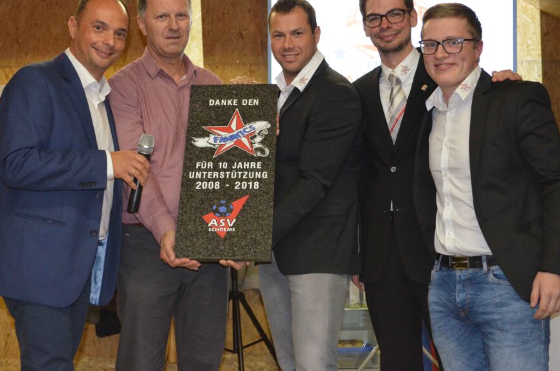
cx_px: 253
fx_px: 1040
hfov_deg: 30.1
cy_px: 154
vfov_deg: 20.2
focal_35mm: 67
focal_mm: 38
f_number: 5
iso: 3200
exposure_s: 1/60
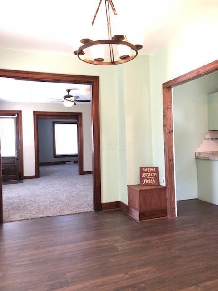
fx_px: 235
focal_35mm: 28
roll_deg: +1.2
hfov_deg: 49.7
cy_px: 146
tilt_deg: -0.6
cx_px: 109
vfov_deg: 63.4
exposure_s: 1/15
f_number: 1.8
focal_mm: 4
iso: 40
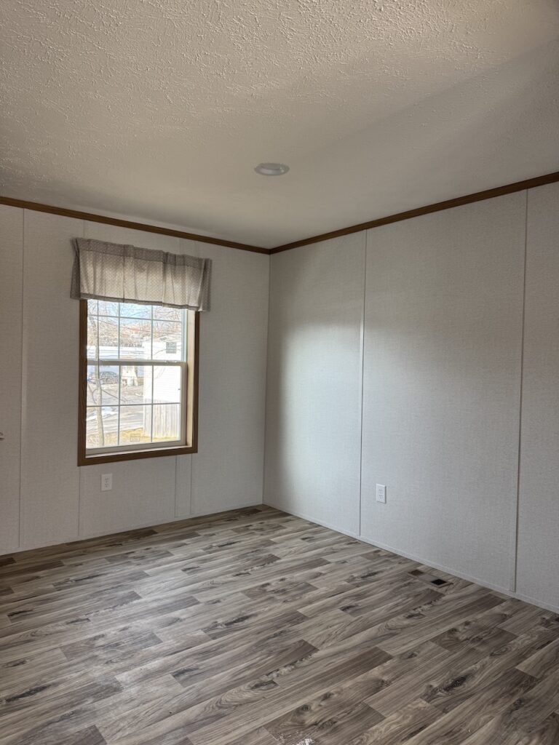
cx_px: 280
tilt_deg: -0.6
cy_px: 372
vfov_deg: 71.6
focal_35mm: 24
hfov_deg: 56.8
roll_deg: -1.4
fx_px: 517
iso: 100
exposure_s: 1/146
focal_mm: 6.76
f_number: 1.78
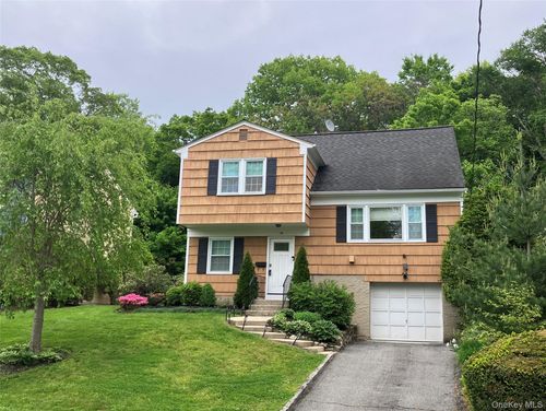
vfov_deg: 49.8
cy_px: 206
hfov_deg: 63.4
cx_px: 273
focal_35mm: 28
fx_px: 442
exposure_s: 1/684
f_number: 1.8
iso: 32
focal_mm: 3.99
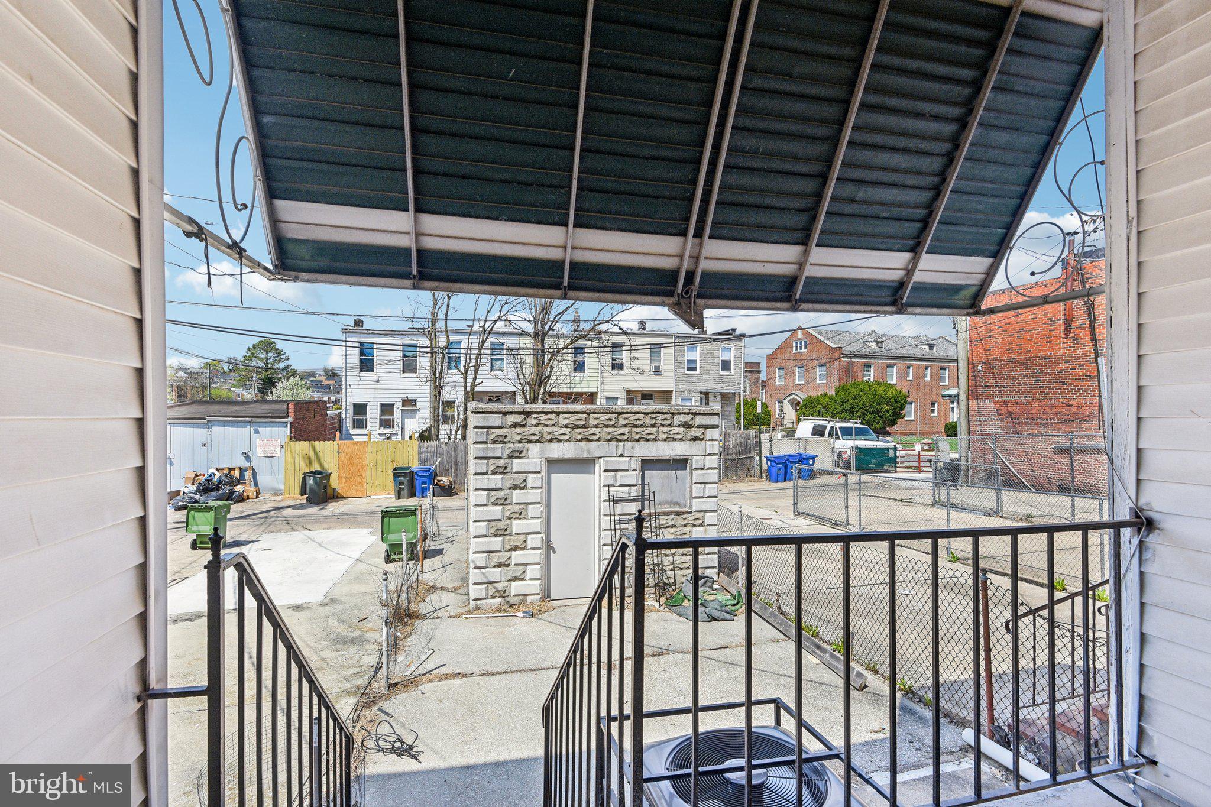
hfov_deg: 96.7
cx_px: 606
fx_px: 538
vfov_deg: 73.7
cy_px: 404
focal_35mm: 16
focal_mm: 16
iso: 400
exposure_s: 1/1250
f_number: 8
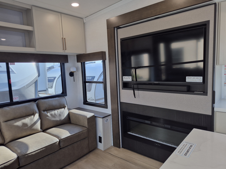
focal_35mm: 23
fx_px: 150
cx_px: 113
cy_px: 84
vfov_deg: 58.9
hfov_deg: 73.9
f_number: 1.8
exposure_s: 1/54.1
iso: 32
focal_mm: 5.4
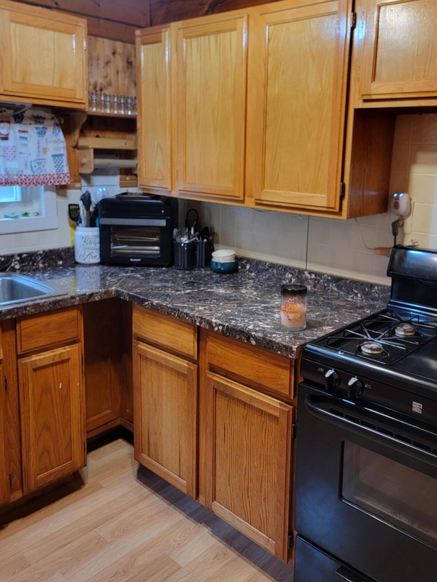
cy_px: 245
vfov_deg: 59.7
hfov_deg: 46.6
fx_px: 505
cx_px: 256
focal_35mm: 30
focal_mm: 6.7
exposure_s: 1/40
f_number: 1.8
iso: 200
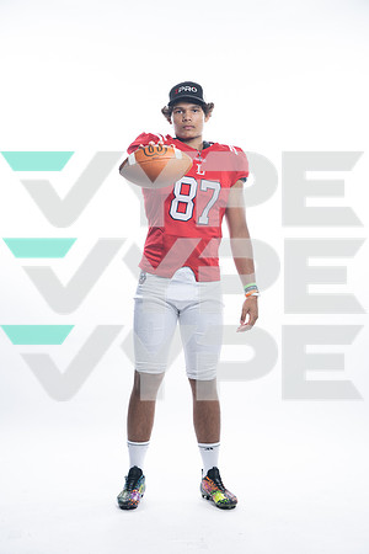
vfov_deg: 26.7
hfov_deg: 17.9
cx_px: 184
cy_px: 277
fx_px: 1168
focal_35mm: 76
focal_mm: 76
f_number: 5.6
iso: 200
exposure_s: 1/250
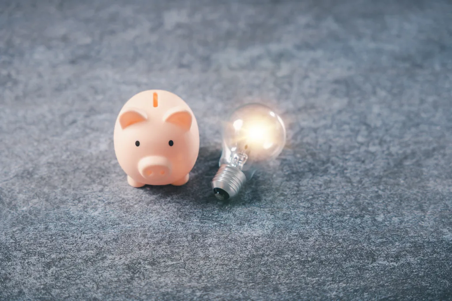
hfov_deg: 28.8
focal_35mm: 70
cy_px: 150
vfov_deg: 19.5
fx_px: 879
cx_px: 226
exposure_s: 1/160
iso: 64
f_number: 2.8
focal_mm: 70
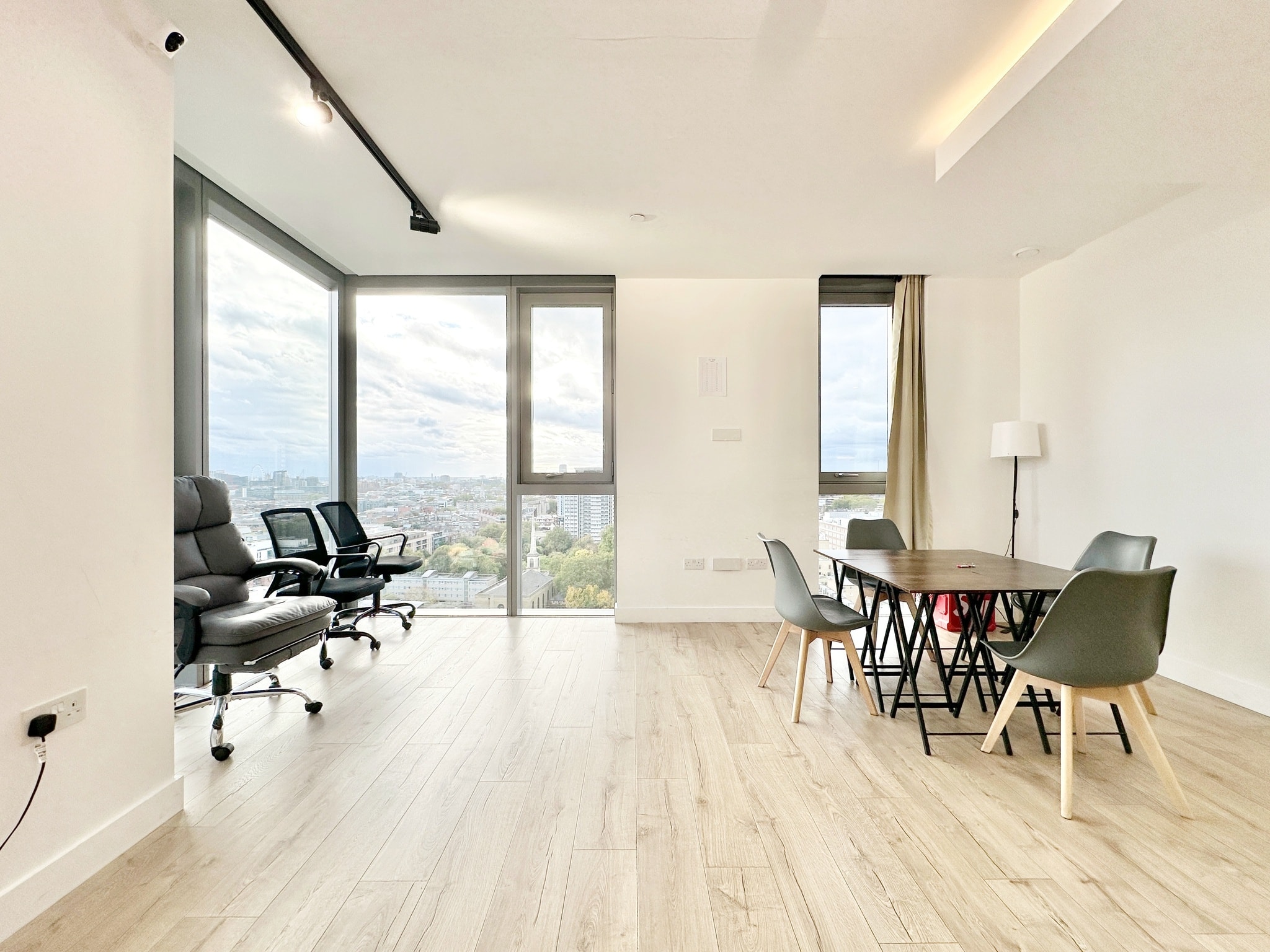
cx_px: 635
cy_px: 476
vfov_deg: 85.7
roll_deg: -0.4
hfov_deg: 102.1
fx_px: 514
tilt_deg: +0.5
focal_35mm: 14
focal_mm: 2.22
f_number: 2.2
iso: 40
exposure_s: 1/334
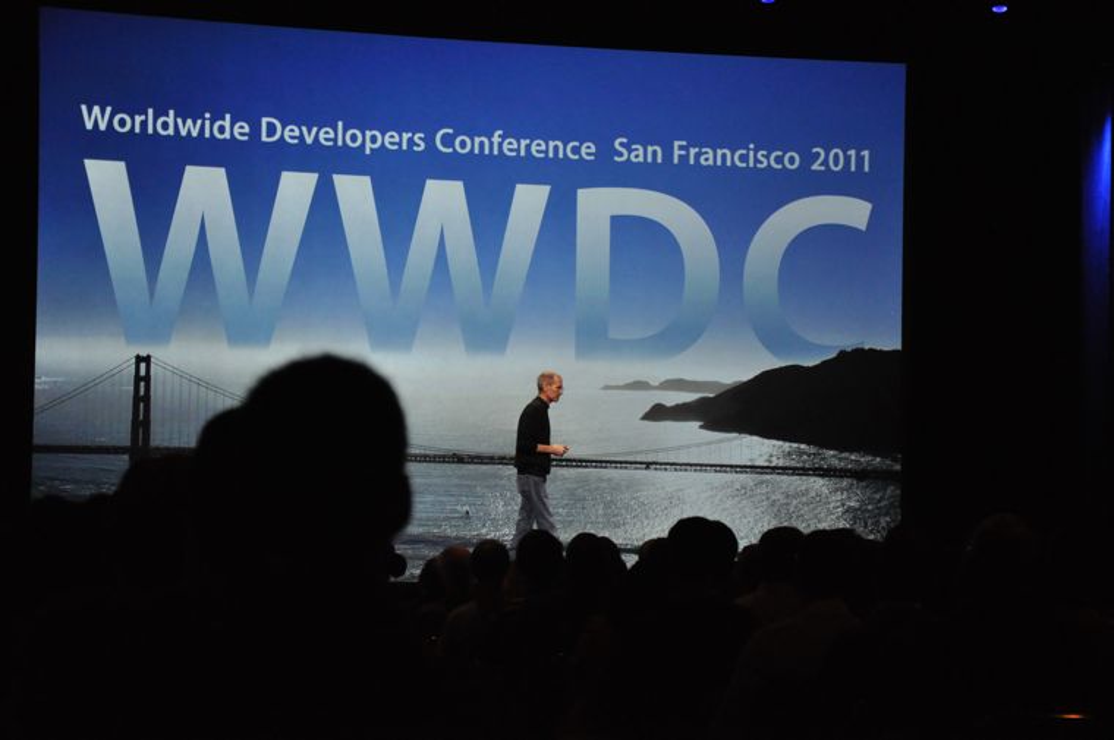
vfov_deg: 14.7
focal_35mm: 93
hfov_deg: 21.9
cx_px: 557
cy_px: 370
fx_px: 2875
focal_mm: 62
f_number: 5.3
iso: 1600
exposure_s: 1/160
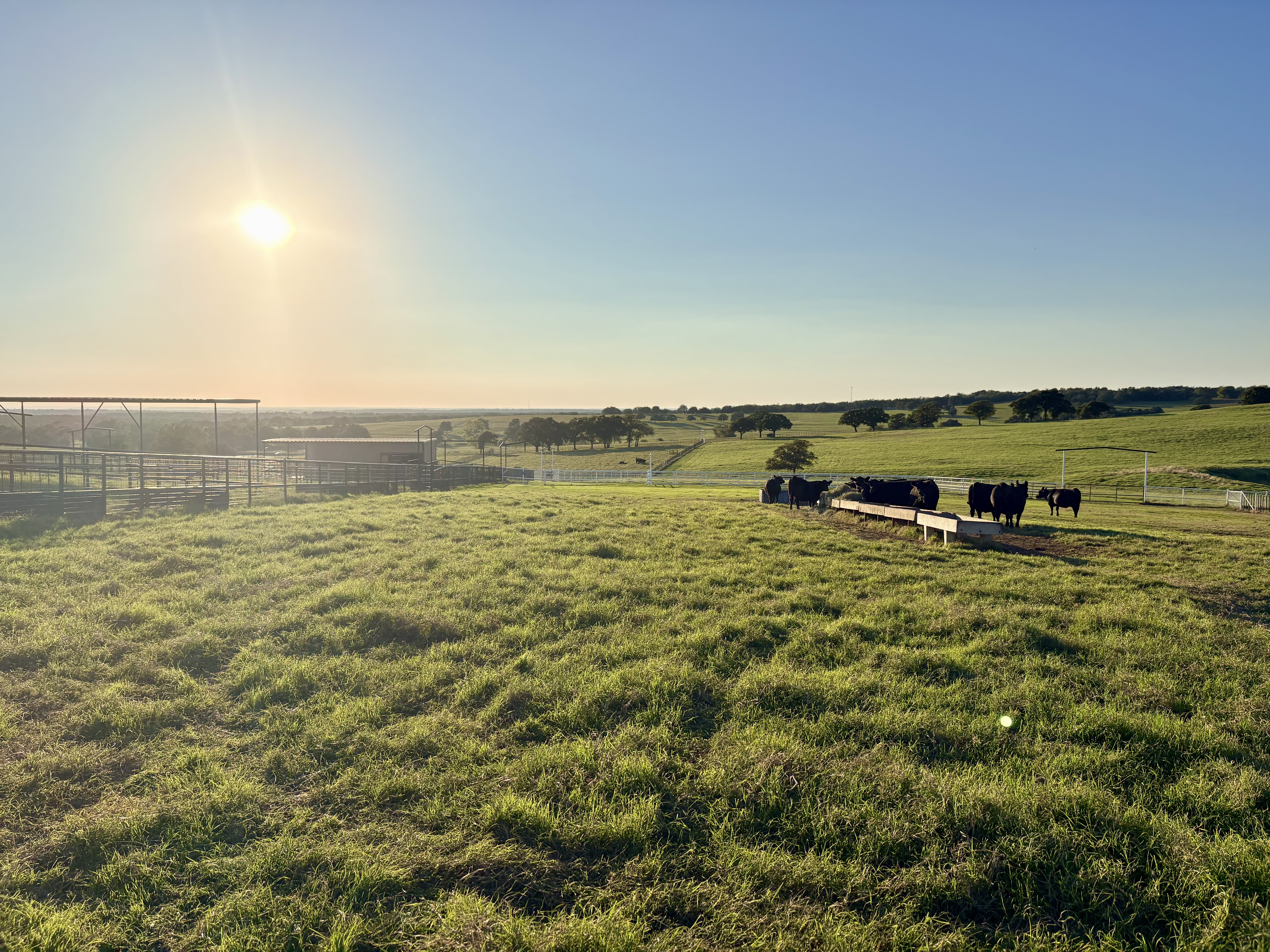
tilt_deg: -3.7
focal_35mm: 26
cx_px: 635
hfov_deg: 67.3
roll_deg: +0.5
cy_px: 476
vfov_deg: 53.1
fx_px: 954
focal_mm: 5.96
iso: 50
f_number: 1.6
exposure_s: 1/8850
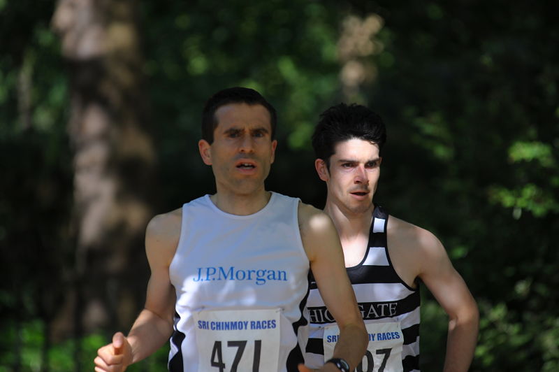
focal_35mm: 200
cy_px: 186
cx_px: 280
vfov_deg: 6.9
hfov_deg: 10.3
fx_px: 3103
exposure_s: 1/640
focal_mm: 200
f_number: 4.5
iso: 220
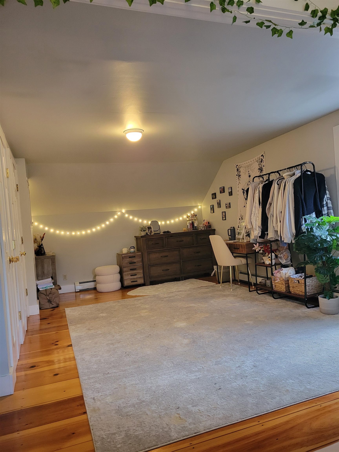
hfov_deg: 53.1
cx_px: 170
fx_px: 339
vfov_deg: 67.3
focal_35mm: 26
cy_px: 226
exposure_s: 1/30
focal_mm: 5.4
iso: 640
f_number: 1.8
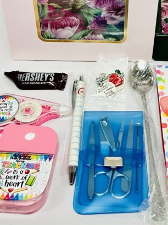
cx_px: 136
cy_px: 24
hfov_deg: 27.9
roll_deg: -4.2
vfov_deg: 35.4
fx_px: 330
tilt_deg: -35.4
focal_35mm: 51
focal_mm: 5.7
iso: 125
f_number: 1.5
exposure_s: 1/60
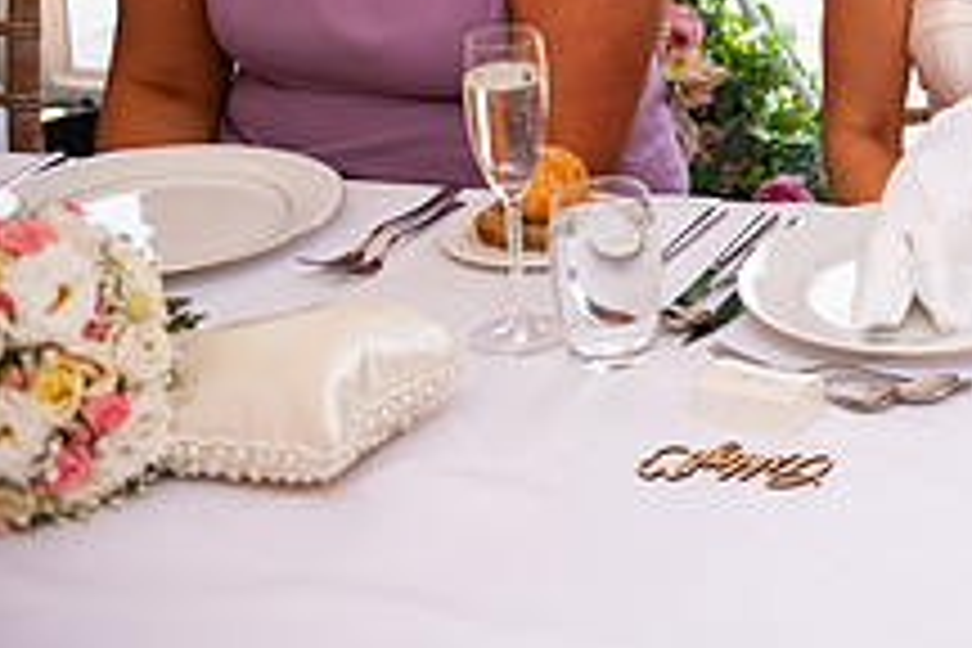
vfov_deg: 13.0
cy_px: -164
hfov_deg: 18.5
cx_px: 1292
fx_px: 2754
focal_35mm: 102
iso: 1000
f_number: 3.5
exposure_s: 1/160
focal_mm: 38
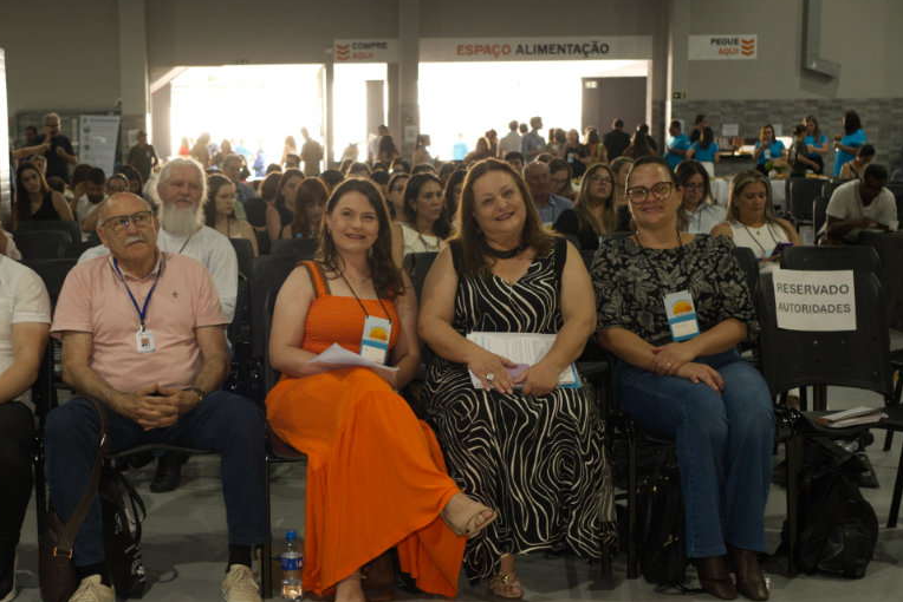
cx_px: 293
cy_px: 372
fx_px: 1380
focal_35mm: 55
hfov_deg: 35.8
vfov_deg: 24.6
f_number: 4
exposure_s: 1/100
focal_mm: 35
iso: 3200
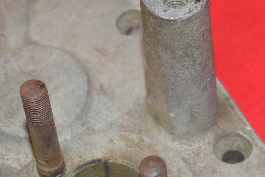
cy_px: 268
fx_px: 1318
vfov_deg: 7.5
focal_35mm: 179
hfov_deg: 11.4
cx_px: 246
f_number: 5
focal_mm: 30
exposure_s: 1/60
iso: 640
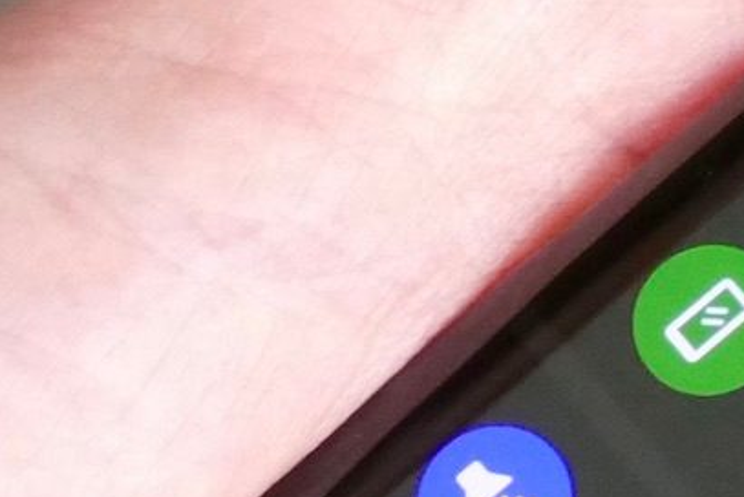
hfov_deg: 2.5
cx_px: 1483
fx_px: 16751
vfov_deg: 1.7
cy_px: 449
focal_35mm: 810
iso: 1250
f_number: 4.5
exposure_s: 1/80
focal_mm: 39.97
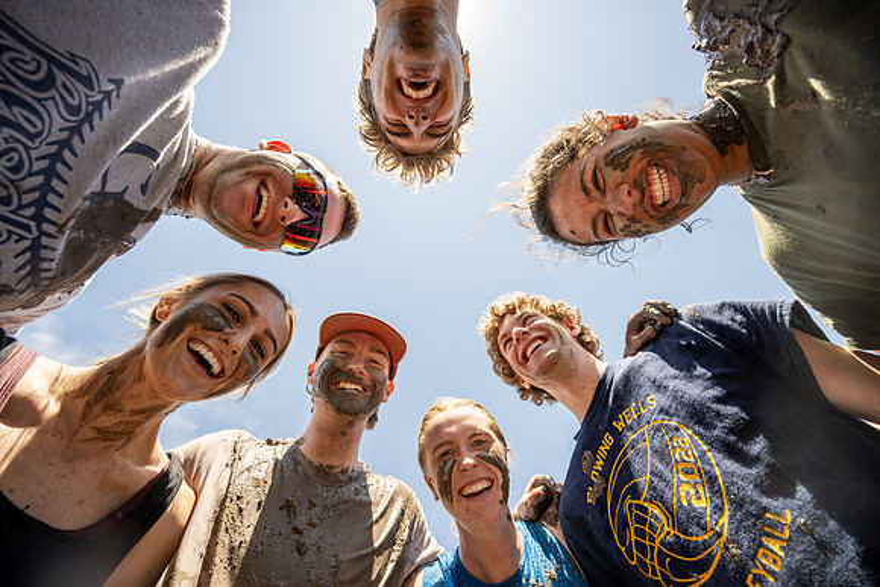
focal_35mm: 14
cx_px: 440
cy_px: 294
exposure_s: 1/500
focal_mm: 14
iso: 100
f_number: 4
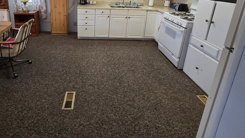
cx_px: 93
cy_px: 21
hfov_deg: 87.9
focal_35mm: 19
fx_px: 123
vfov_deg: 53.0
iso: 250
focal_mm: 2.2
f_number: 2.2
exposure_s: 1/60
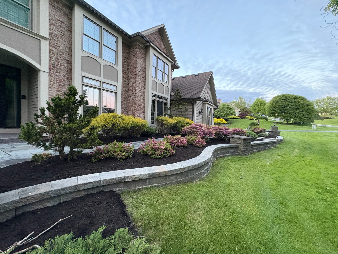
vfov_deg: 85.7
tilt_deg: -2.8
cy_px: 127
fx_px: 137
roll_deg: -1.1
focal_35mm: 14
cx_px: 169
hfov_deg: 102.1
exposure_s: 1/60
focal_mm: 2.22
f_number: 2.2
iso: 640
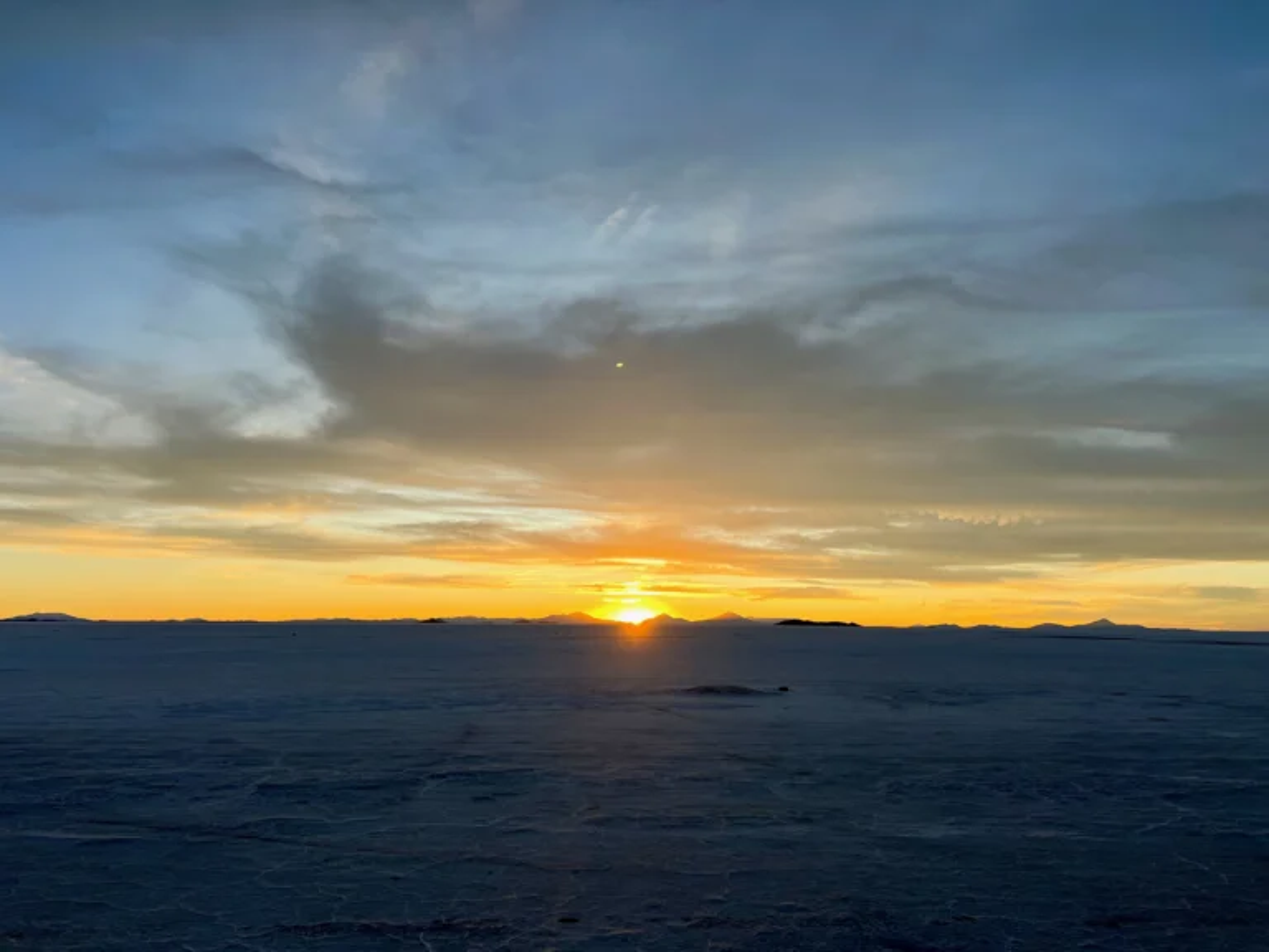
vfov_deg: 53.1
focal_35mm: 26
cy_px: 476
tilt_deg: +8.4
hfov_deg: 67.3
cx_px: 634
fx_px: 953
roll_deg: -0.3
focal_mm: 5.7
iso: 50
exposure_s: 1/1224
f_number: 1.5
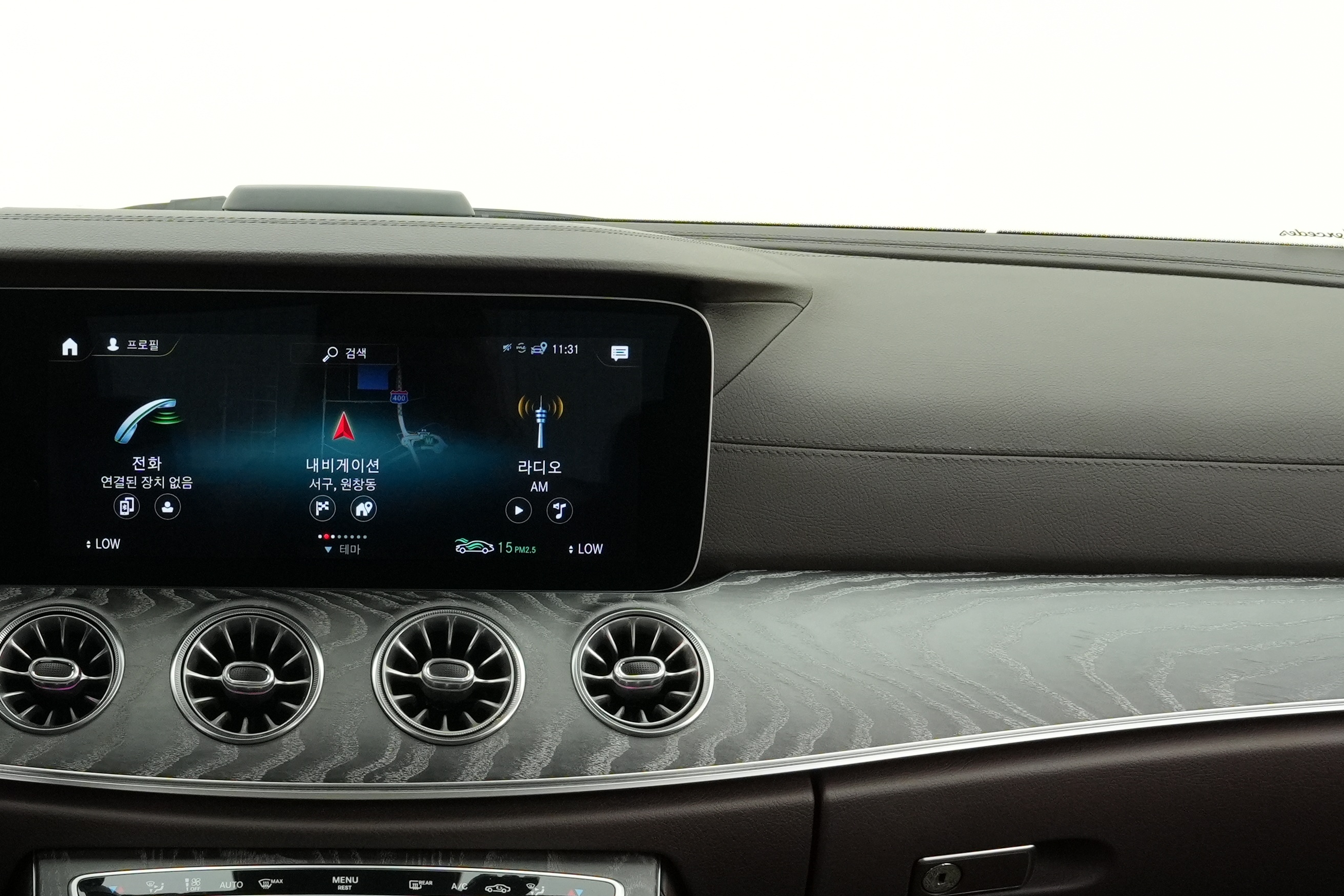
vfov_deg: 21.1
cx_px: 349
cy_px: 654
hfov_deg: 30.9
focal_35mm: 64
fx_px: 2389
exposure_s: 1/30
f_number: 7.1
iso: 1000
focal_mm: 18
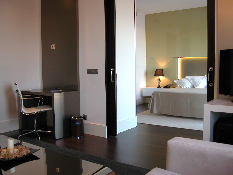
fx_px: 236
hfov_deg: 52.6
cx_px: 116
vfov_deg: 40.7
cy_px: 88
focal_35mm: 35
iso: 100
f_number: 2.8
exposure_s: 1/19.7
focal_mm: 8.9
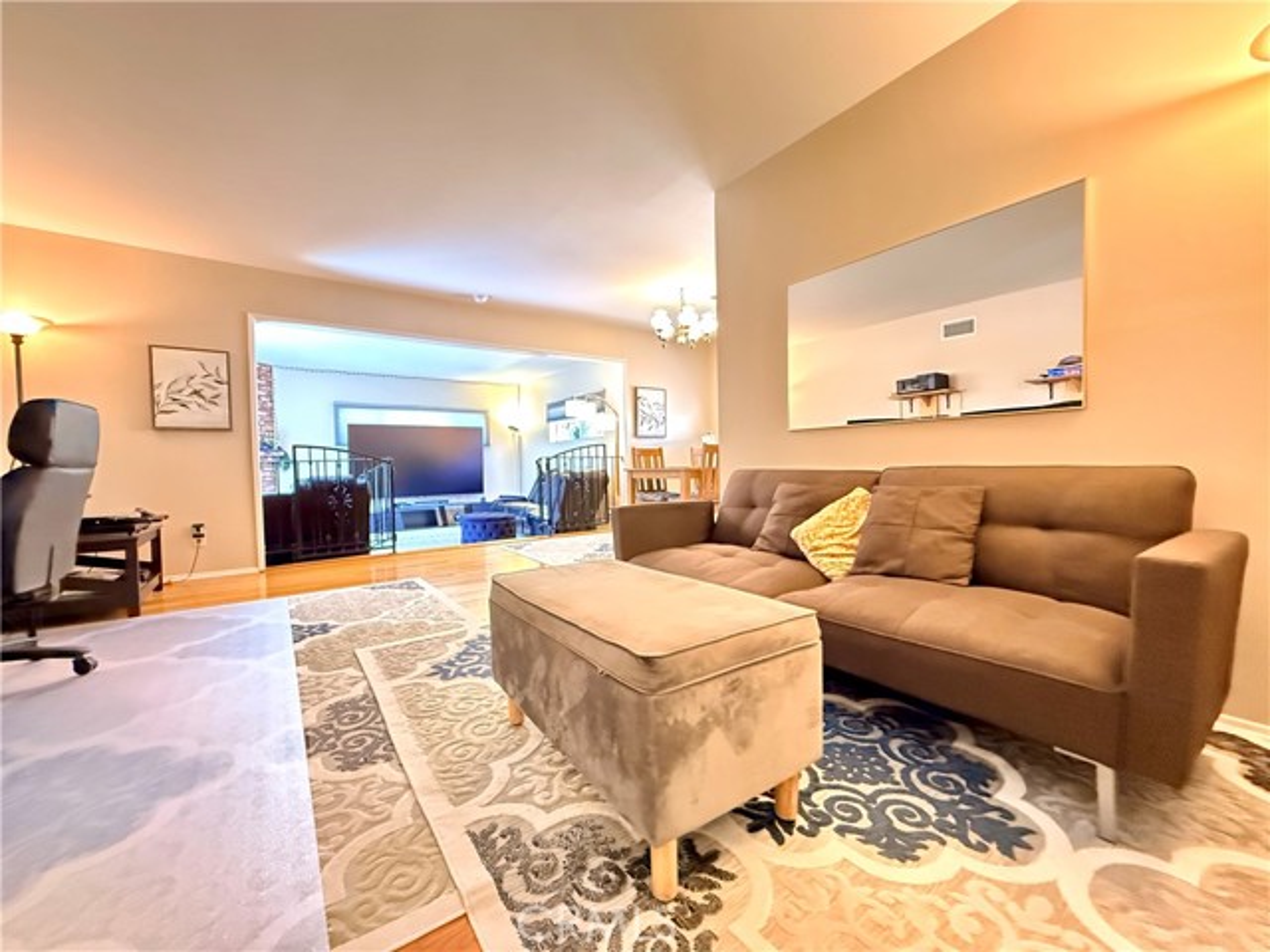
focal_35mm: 14
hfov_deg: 102.1
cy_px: 476
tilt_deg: -1.1
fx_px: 514
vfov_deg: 85.7
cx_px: 635
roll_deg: +1.3
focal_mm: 2.22
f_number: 2.2
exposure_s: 1/30
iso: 1250
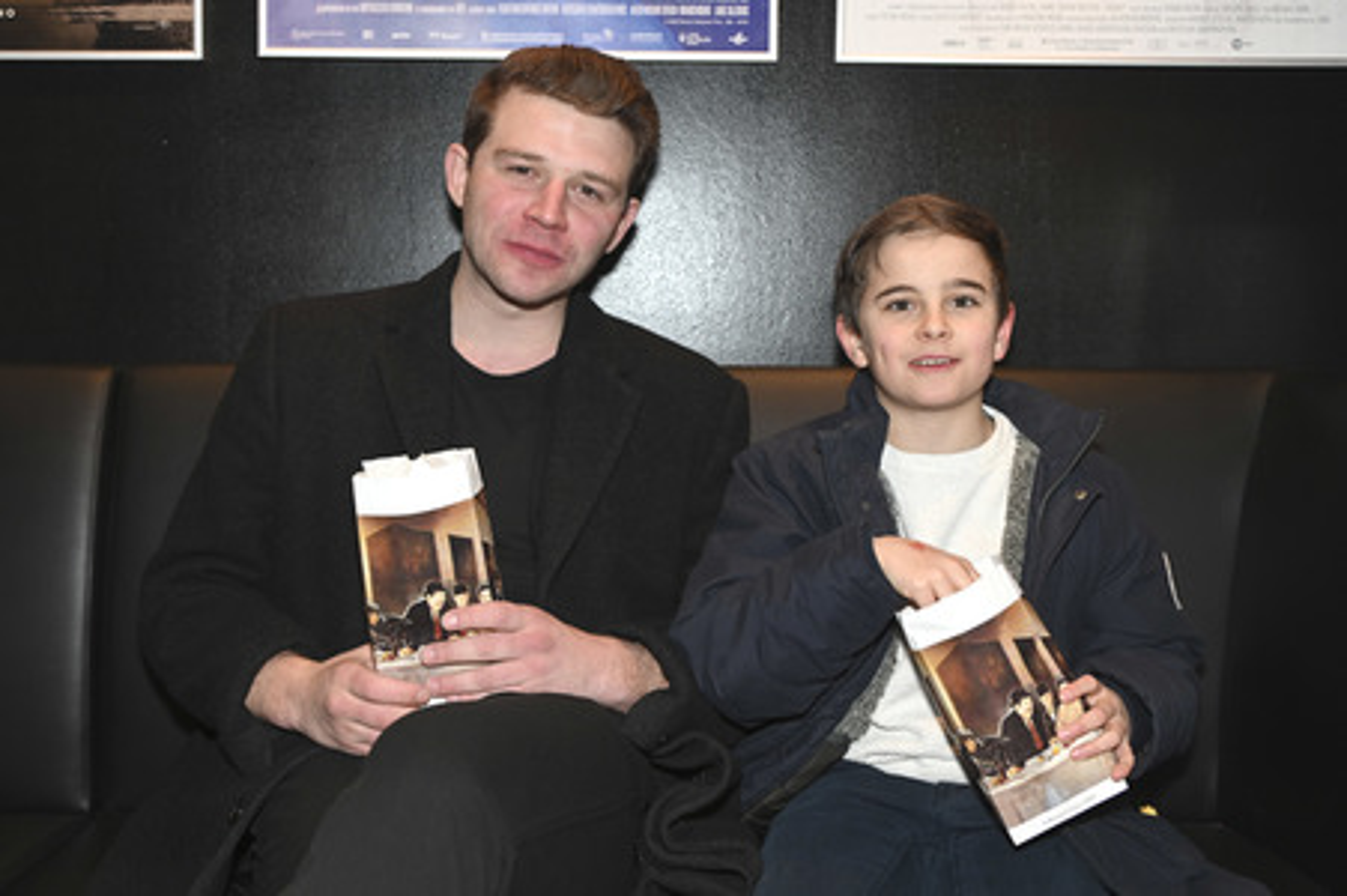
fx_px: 1496
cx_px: 674
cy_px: 448
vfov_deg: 33.4
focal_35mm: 40
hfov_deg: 48.5
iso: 1250
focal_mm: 40
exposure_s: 1/125
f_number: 5
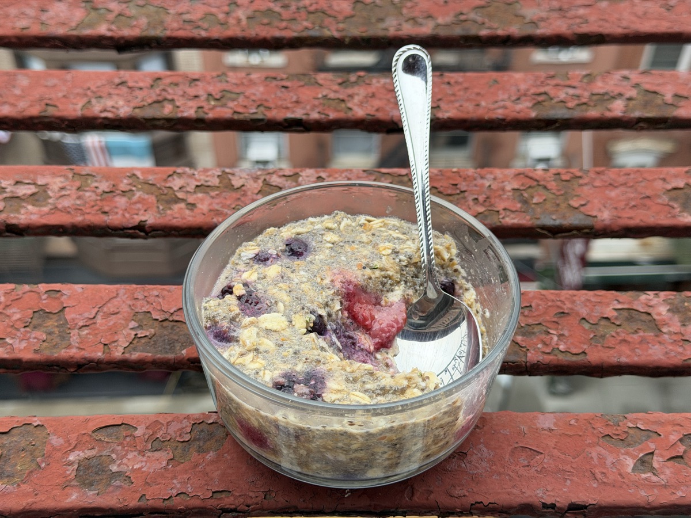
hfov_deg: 39.7
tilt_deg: -49.3
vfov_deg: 30.3
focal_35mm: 48
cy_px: 259
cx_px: 346
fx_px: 958
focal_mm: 6.76
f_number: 1.78
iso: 64
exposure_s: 1/366
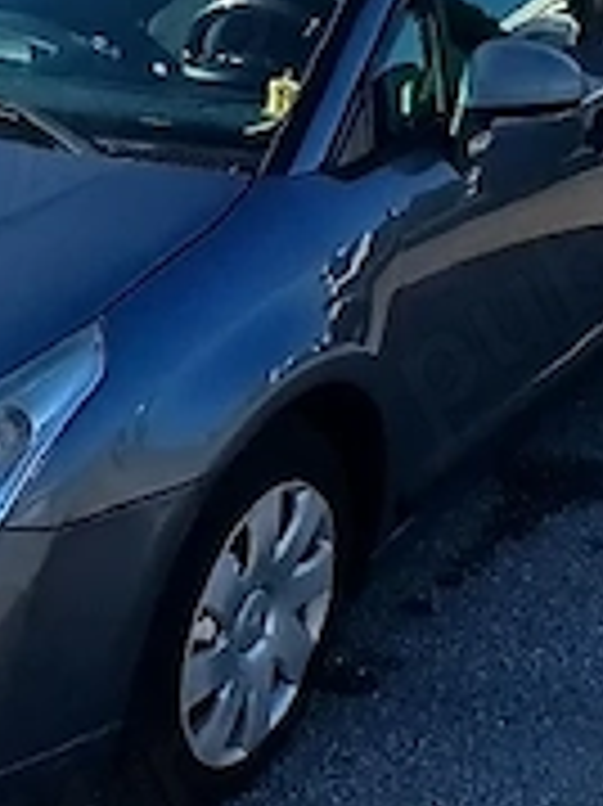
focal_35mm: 76
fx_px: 1767
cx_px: 162
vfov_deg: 25.6
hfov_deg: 19.2
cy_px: 306
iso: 50
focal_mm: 1.4
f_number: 2.2
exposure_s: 1/1111
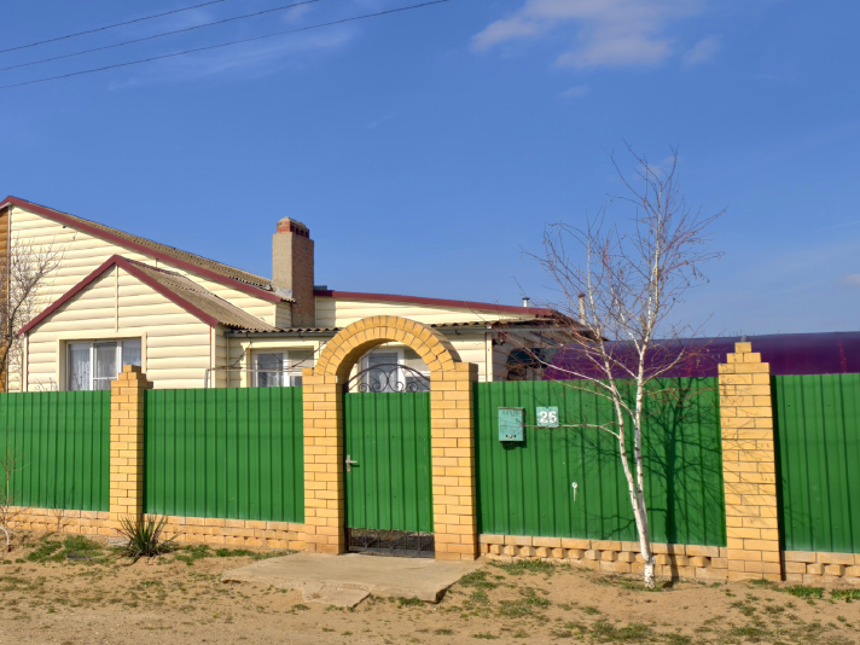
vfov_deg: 34.3
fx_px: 1043
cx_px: 95
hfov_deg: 41.5
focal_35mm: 42
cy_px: 334
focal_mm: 6.54
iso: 72
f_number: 1.57
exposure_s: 1/2857
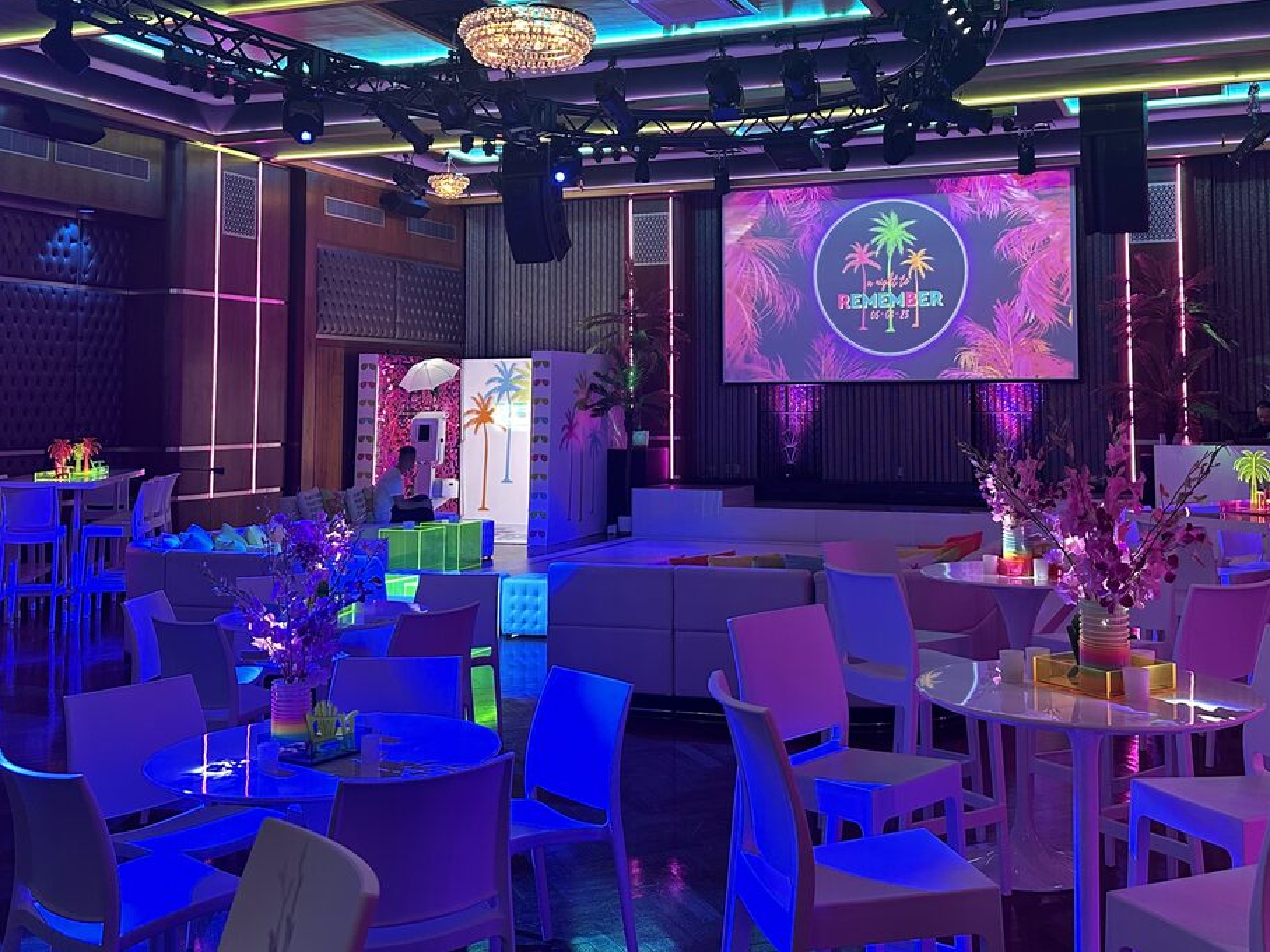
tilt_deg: +3.5
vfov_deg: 38.3
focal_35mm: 37
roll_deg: -0.3
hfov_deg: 50.0
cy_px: 324
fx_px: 1357
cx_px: 720
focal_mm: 6.86
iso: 320
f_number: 1.78
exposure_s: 1/60
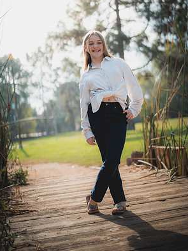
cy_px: 109
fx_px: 398
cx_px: 94
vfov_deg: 34.9
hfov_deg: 26.6
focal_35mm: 55
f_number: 1.4
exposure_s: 1/4000
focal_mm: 50
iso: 250
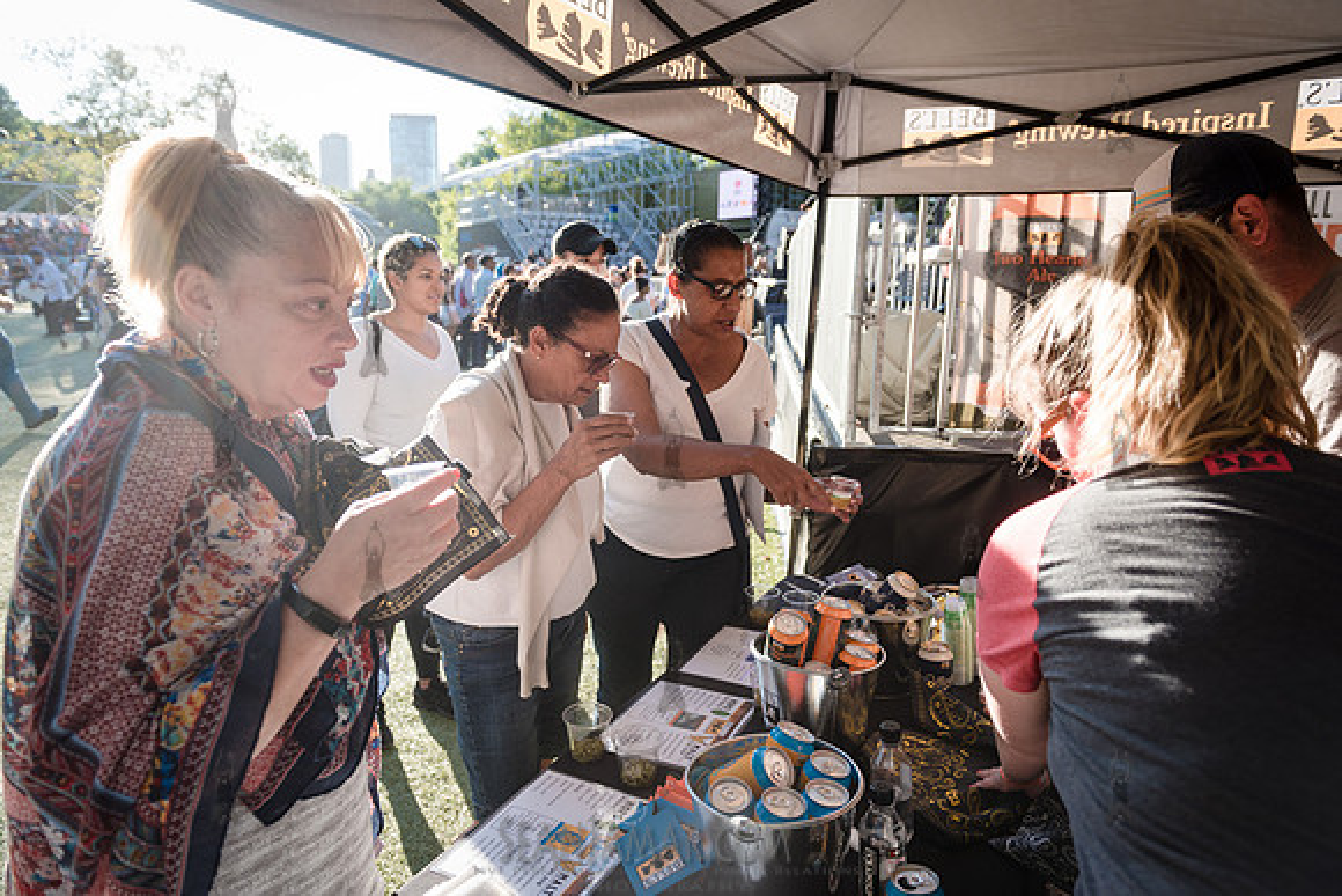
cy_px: 448
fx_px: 895
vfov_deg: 53.2
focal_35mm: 24
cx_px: 671
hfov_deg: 73.7
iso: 200
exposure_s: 1/400
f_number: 4
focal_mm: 24
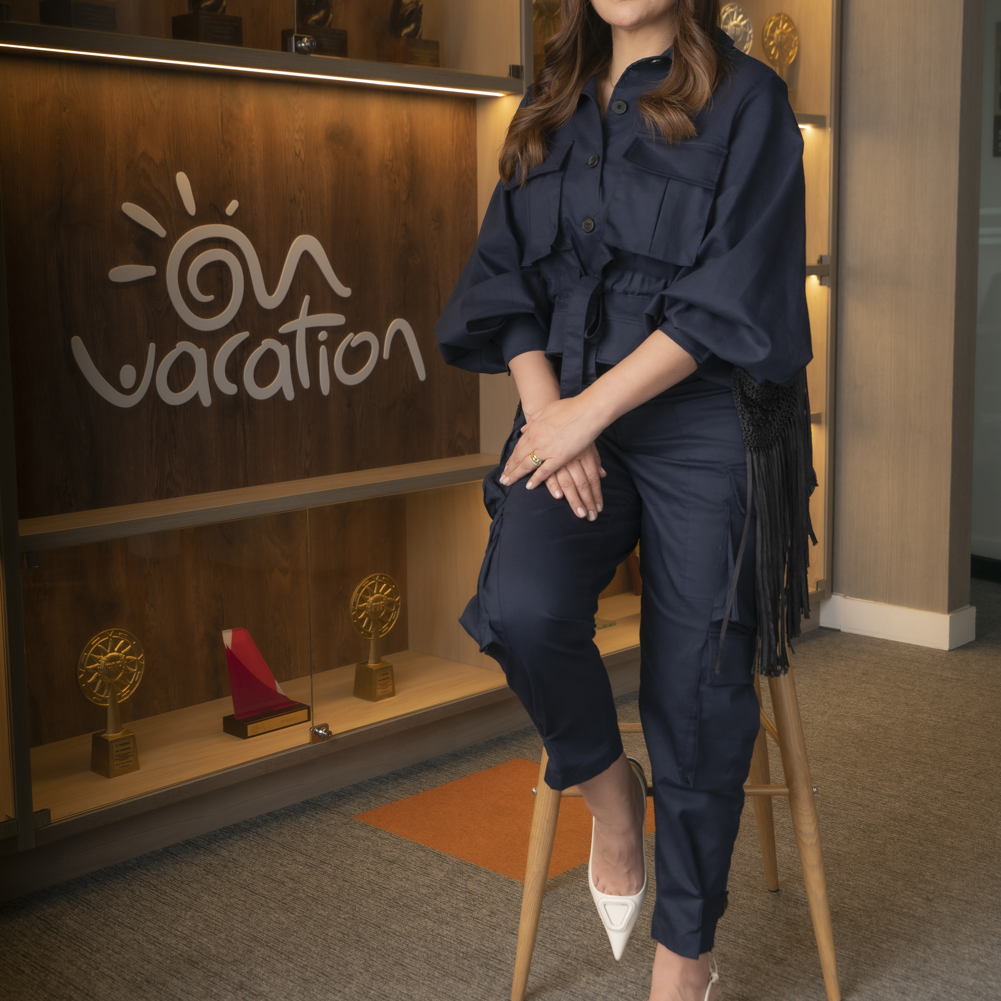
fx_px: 1472
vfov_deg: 37.5
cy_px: 450
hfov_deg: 37.6
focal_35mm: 45
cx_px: 499
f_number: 4
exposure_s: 1/200
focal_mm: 35
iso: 200
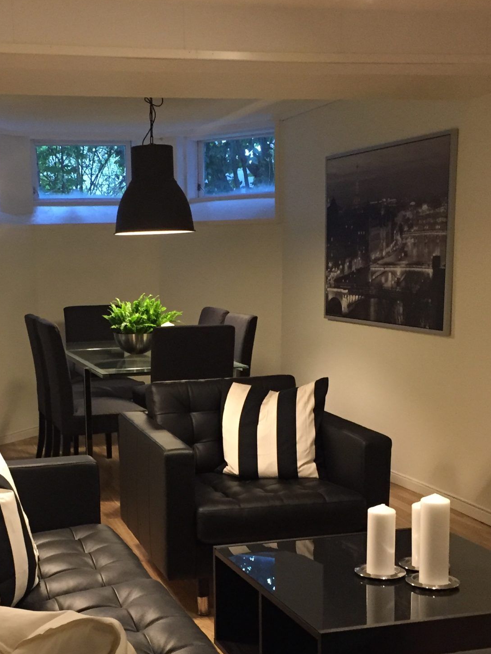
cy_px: 420
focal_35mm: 51
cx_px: 144
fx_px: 965
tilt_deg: -8.4
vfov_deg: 37.2
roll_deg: +1.1
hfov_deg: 28.3
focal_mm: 4.15
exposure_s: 1/25
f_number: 2.2
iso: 250
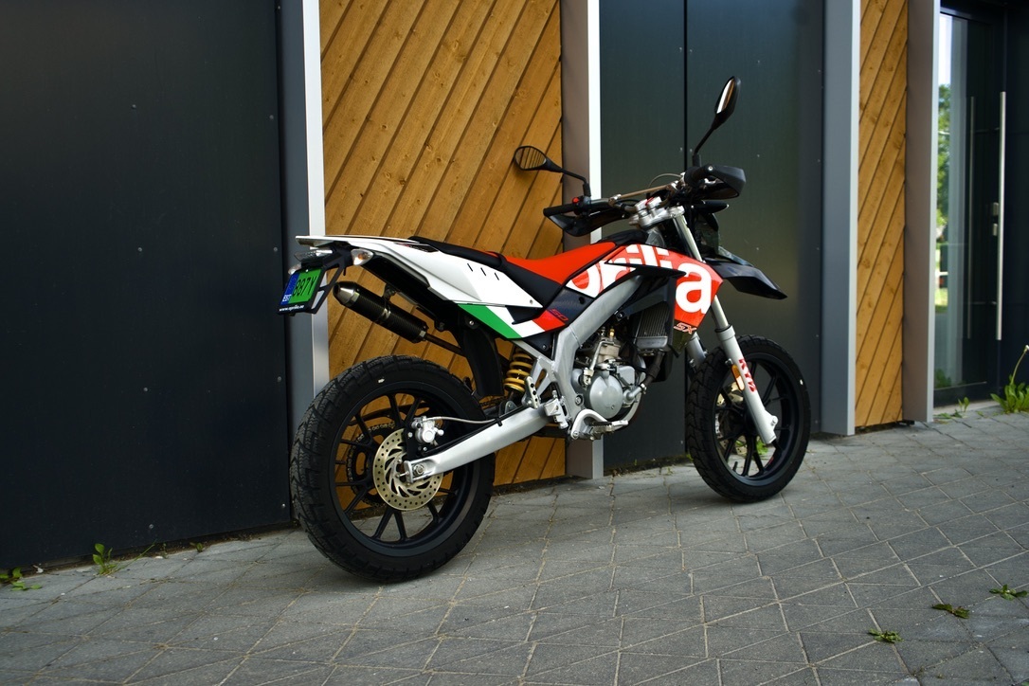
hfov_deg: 54.4
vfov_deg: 37.9
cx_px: 514
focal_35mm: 35
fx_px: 1000
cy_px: 343
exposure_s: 1/160
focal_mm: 35
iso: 250
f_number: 4
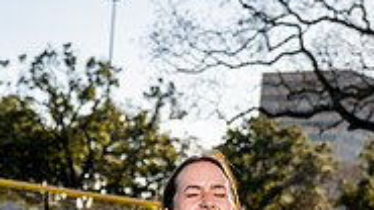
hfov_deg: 20.0
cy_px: 446
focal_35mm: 107
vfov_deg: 10.3
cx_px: 192
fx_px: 1061
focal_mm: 42
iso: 100
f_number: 4
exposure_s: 1/800
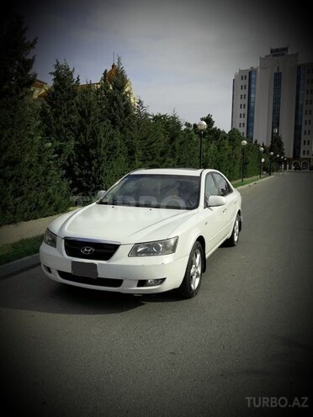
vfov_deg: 63.4
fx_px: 338
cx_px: 156
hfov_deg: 49.7
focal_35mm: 28
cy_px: 208
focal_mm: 3.7
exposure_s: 1/2304
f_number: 1.9
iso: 40
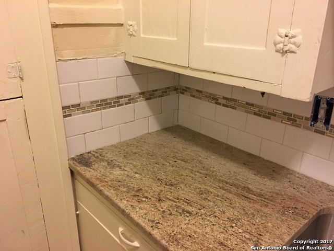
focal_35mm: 29
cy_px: 126
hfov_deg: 61.7
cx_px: 167
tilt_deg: -20.6
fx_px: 280
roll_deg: +0.2
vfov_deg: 48.2
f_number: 2.2
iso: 100
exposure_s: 1/15
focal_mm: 4.15
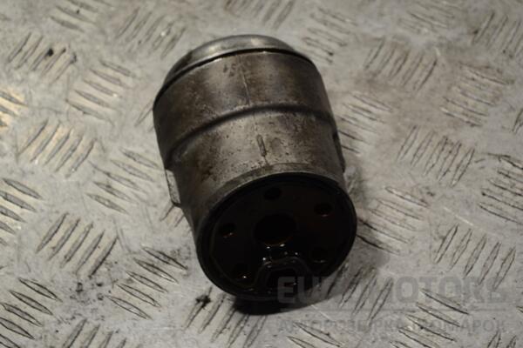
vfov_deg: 16.6
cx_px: 262
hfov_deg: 24.6
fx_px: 1198
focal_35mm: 82
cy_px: 174
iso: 110
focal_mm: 55
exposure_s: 1/30
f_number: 5.6
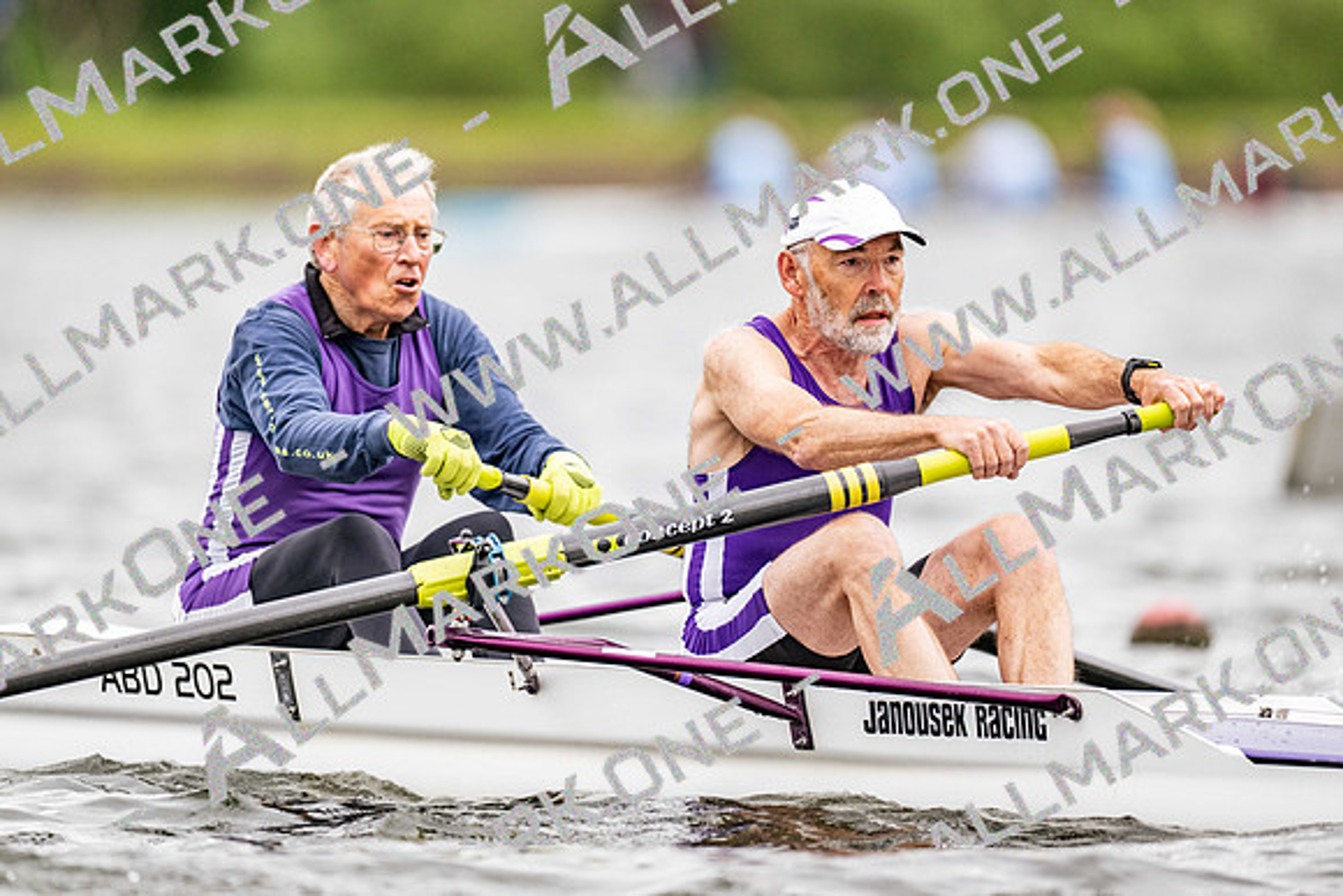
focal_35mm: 600
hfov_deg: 3.4
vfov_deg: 2.3
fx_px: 22388
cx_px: 672
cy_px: 448
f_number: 4
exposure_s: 1/2500
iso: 900
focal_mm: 600
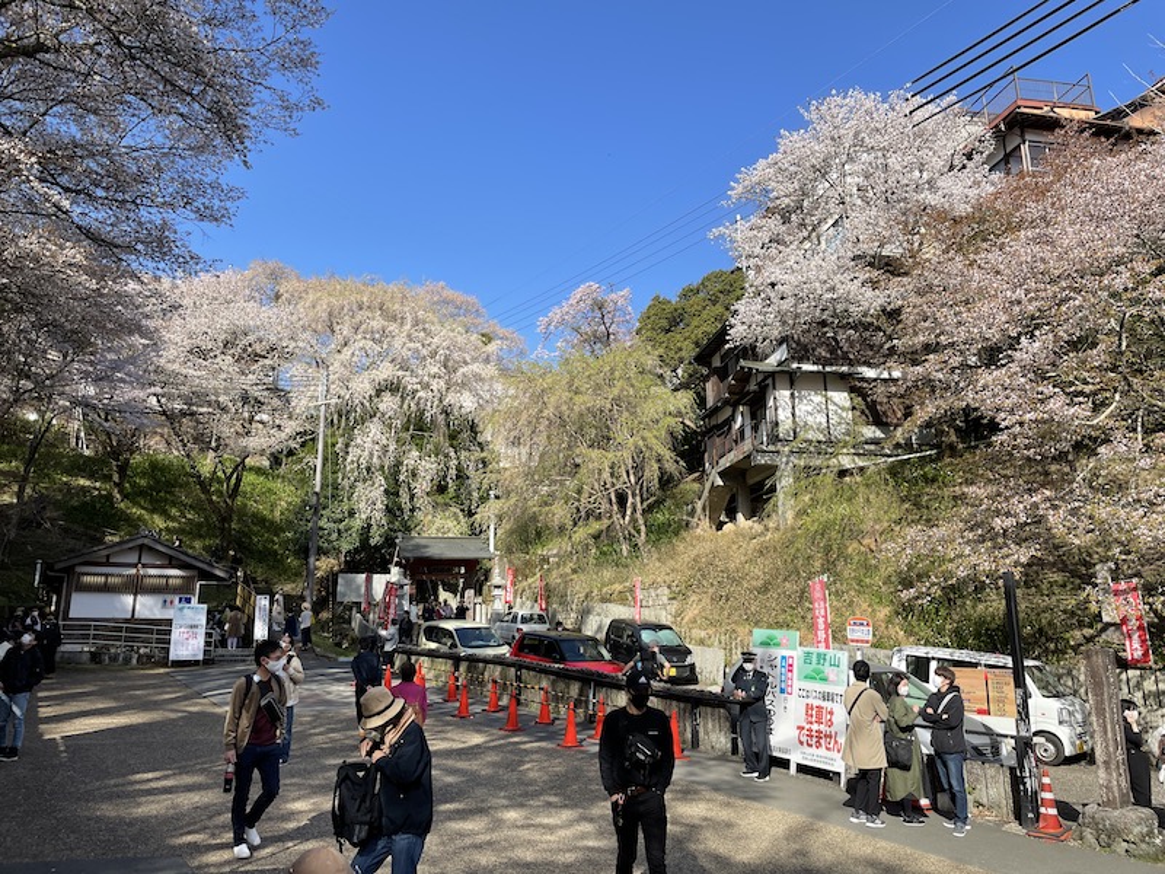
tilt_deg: +13.9
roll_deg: +0.0
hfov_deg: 67.3
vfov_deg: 53.1
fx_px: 875
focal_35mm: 26
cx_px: 582
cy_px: 437
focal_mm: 4.2
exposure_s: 1/1825
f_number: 1.6
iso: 32
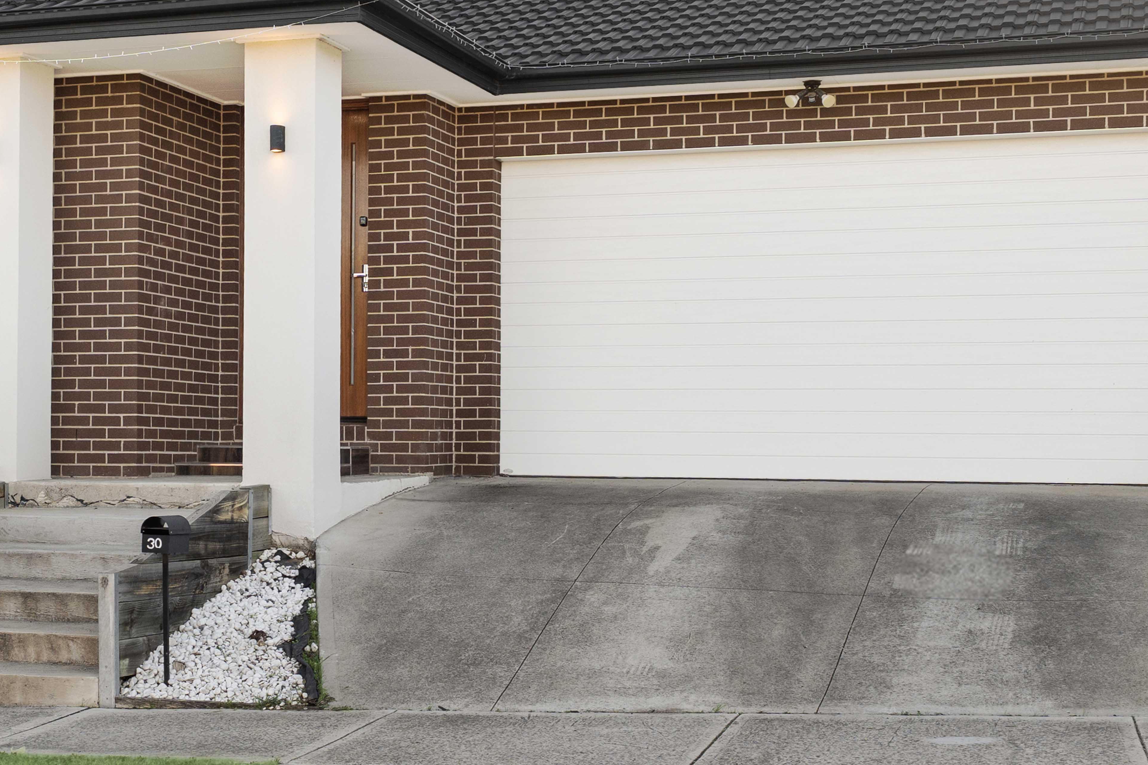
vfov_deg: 30.3
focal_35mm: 44
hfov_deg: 43.6
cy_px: 516
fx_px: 1403
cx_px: 350
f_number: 8
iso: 80
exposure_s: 1/60
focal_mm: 24
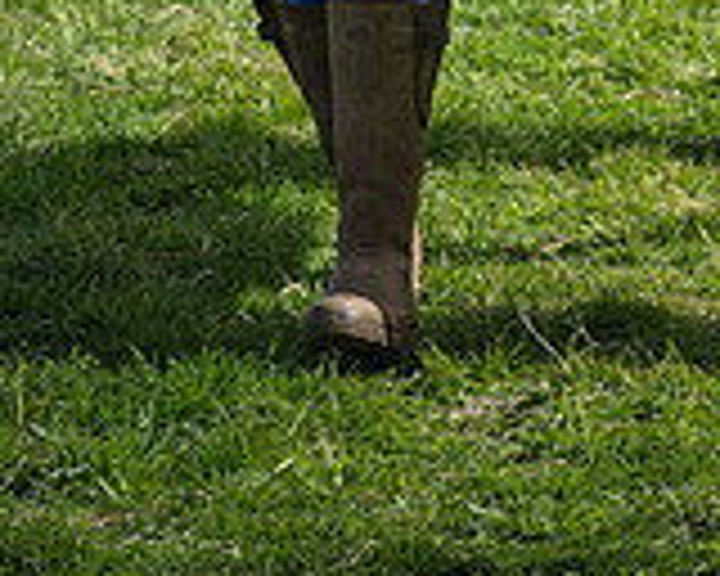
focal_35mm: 400
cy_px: -532
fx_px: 8524
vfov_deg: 3.8
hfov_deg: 4.8
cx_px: 395
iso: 400
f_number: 5
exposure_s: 1/2500
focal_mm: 83
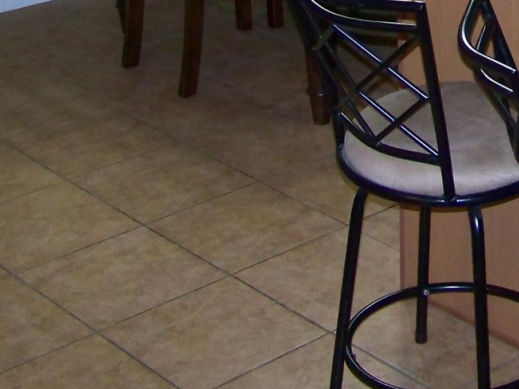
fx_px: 1544
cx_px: 590
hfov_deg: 18.3
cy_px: -141
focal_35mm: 103
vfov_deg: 13.7
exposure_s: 1/30
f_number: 2.8
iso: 200
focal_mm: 5.85
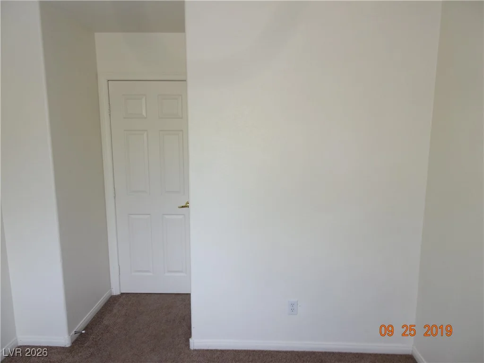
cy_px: 182
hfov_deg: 71.6
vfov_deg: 56.8
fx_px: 336
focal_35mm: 24
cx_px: 242
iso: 160
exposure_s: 1/30
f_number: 3.5
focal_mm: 4.1
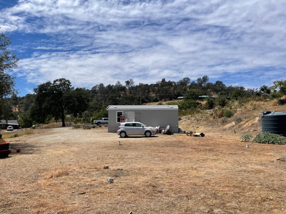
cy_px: 107
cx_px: 143
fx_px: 215
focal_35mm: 26
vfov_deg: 53.1
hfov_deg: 67.3
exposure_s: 1/6494
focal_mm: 4.2
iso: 32
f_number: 1.6
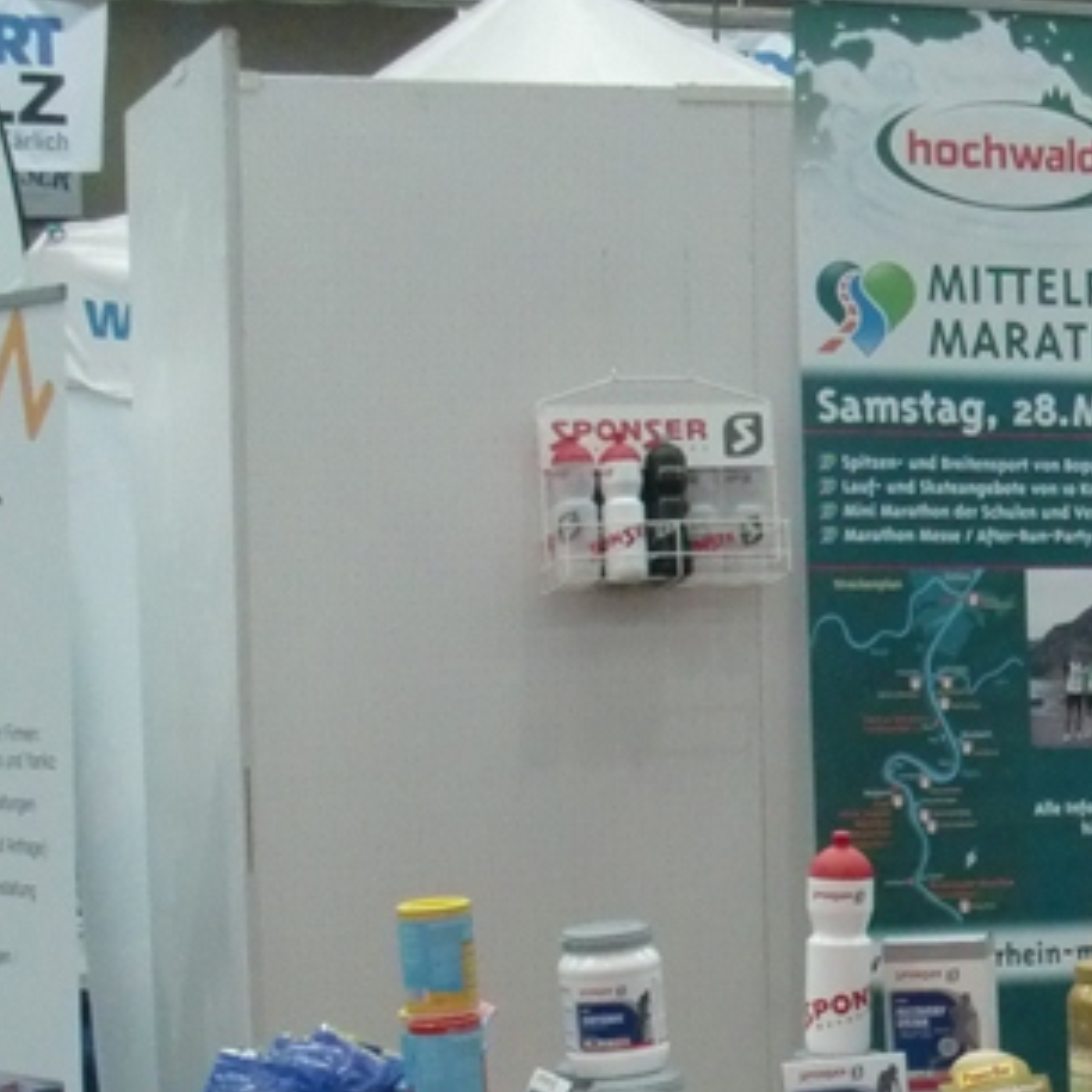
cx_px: 1228
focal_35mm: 88
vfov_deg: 19.3
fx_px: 3141
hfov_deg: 18.9
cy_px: 1049
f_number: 3.9
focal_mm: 6.66
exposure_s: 1/100
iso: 400
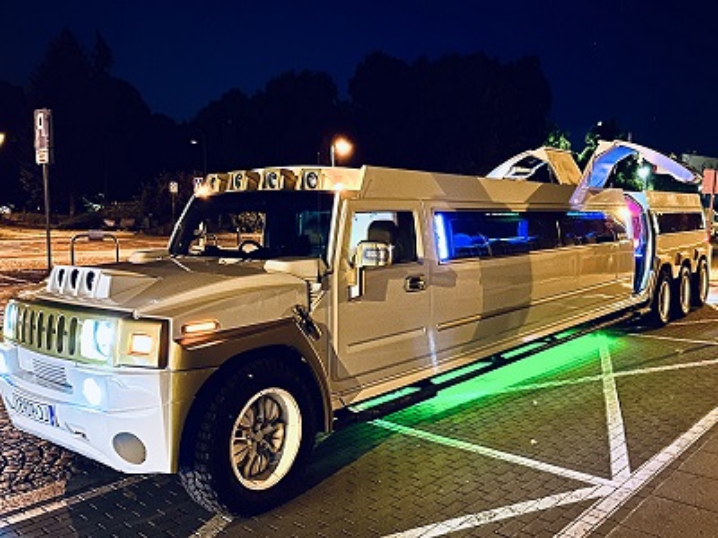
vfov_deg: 56.8
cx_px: 359
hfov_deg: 71.6
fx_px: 498
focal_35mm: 24
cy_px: 269
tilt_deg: -7.8
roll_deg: +1.3
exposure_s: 1/9
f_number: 1.78
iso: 1600
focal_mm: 6.86
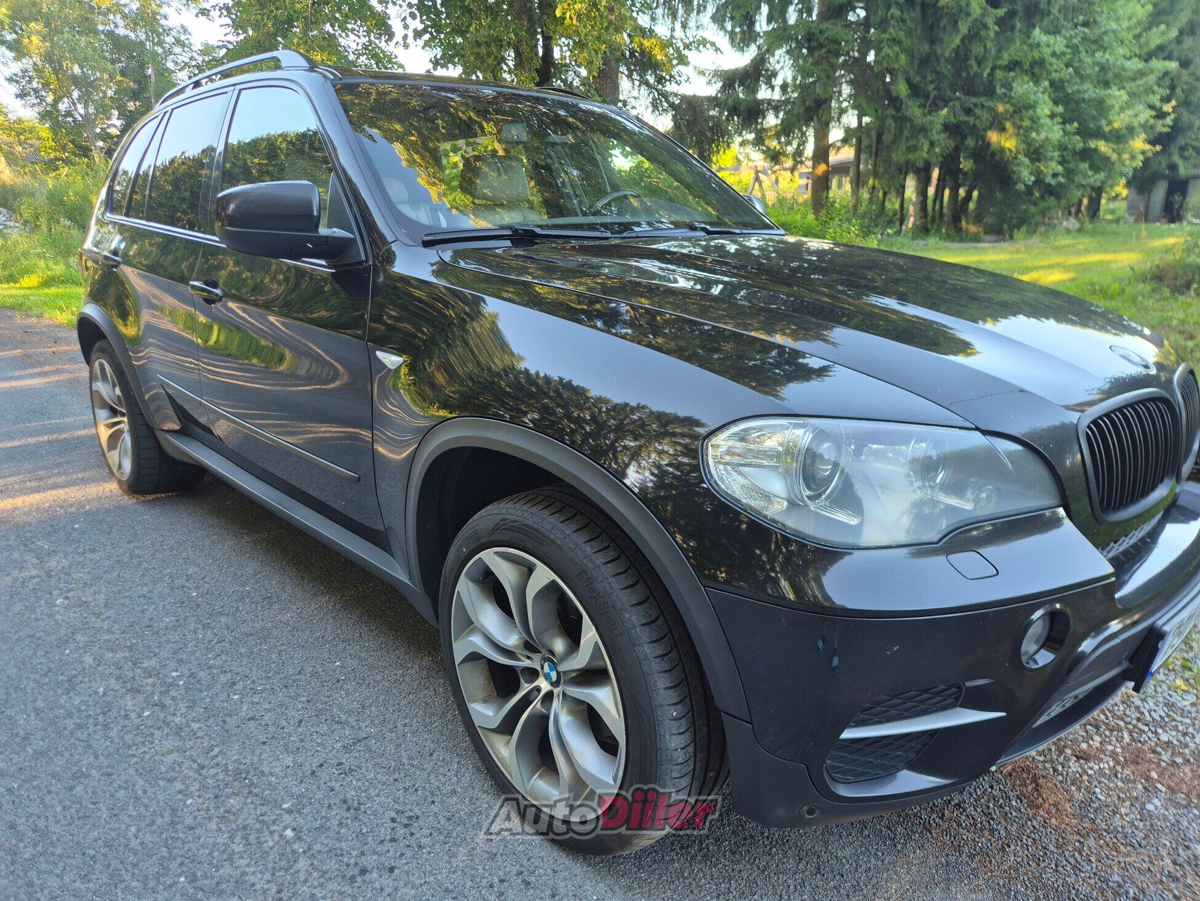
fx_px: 797
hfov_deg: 73.9
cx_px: 600
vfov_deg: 58.9
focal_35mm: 23
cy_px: 450
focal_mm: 5.4
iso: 125
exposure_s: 1/180
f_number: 1.8
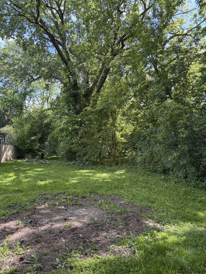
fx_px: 206
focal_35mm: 26
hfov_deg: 53.1
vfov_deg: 67.3
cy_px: 137
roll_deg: -0.3
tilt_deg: +2.5
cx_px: 103
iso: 50
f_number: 1.6
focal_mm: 5.96
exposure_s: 1/248
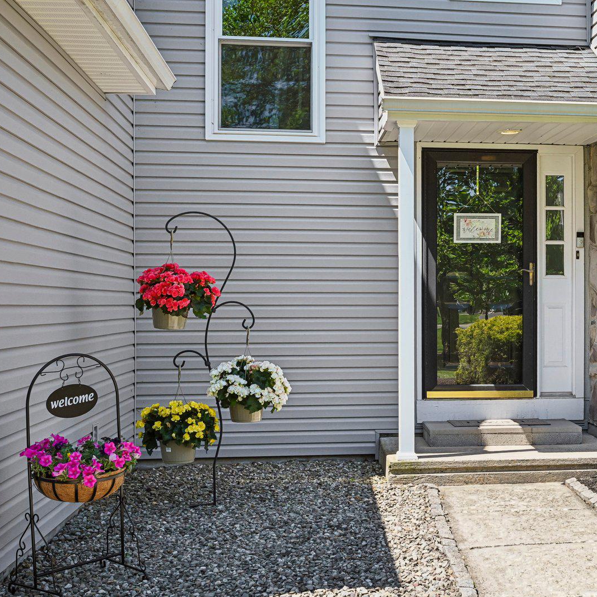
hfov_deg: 33.7
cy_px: 256
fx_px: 956
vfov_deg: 34.6
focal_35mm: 49
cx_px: 478
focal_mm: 30
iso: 800
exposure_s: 1/500
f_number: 8
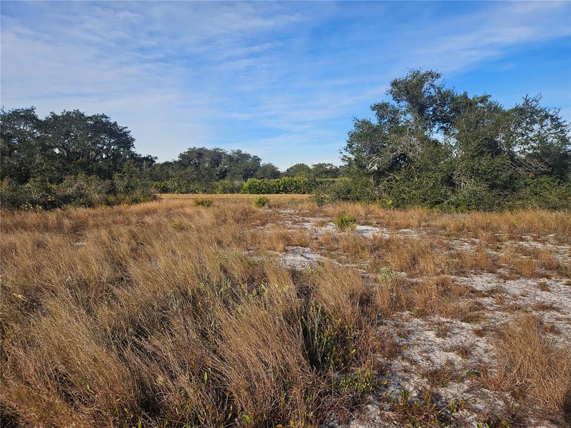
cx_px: 286
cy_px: 214
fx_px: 379
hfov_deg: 73.9
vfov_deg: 58.9
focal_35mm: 23
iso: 25
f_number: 1.8
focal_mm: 5.4
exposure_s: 1/2071
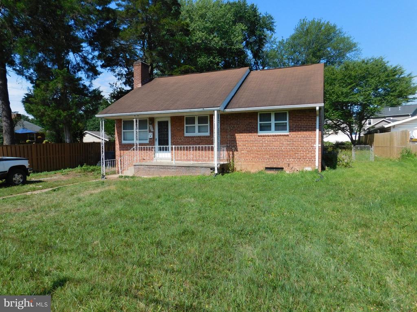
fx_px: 289
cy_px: 156
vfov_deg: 56.8
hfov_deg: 71.6
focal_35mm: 24
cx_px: 208
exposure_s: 1/400
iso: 125
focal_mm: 4.1
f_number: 6
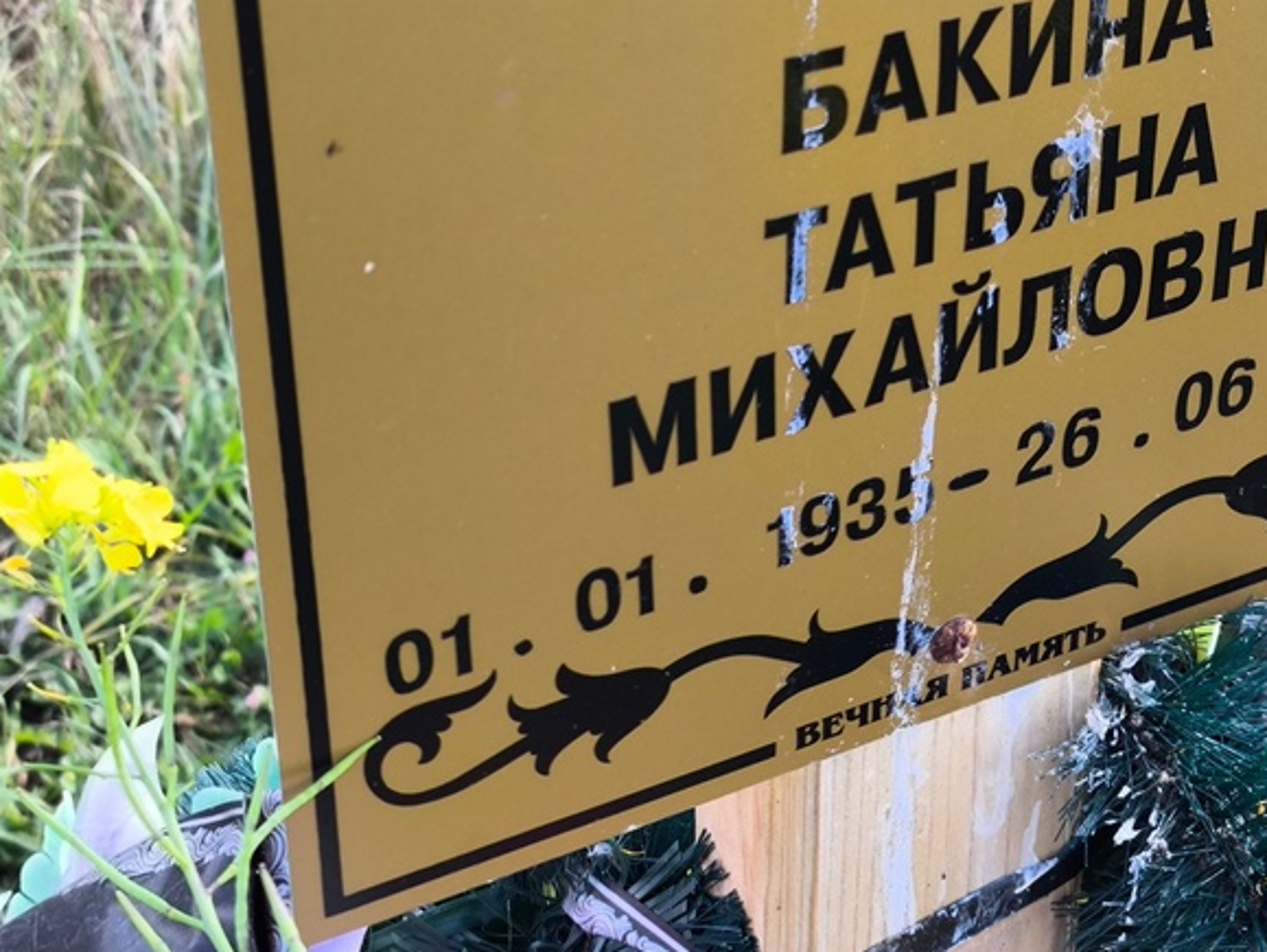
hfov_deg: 28.1
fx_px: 2527
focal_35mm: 69
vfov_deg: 21.2
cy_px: 304
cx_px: 732
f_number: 1.7
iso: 50
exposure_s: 1/137
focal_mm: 4.71
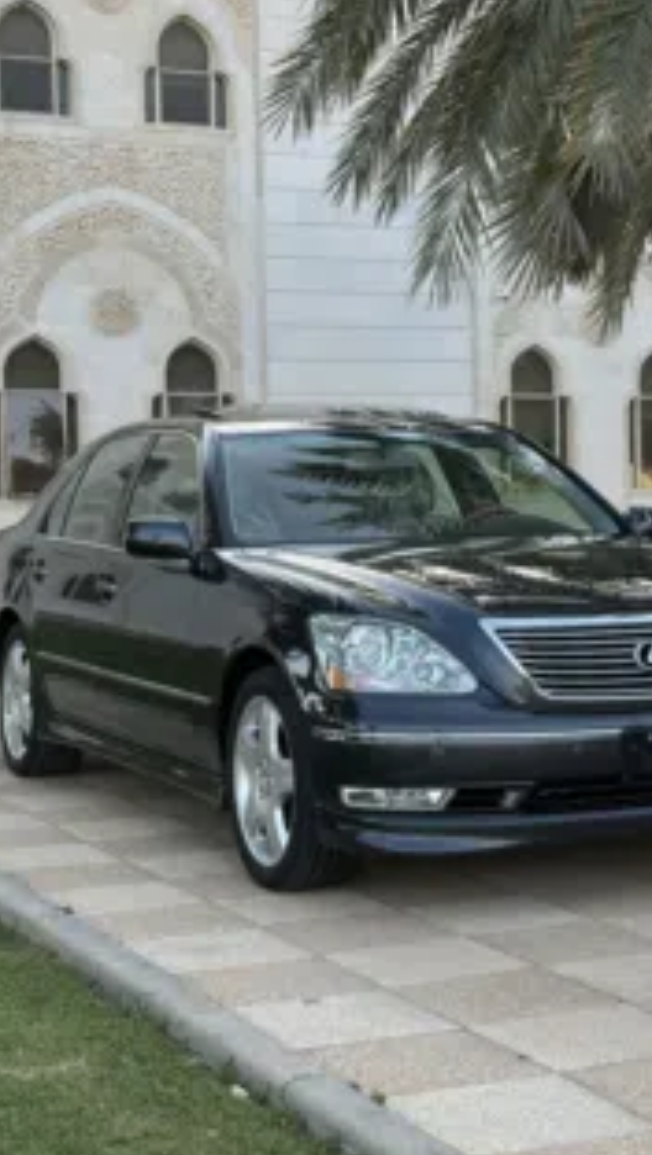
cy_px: 489
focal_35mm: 67
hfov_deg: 18.0
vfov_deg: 31.4
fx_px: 2055
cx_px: 408
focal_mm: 6.86
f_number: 1.78
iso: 64
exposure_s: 1/519
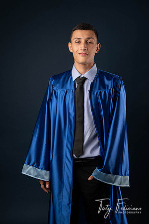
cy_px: 112
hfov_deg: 24.2
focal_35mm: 56
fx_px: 348
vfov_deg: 35.6
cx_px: 74
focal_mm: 56
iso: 200
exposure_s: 1/100
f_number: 5.6
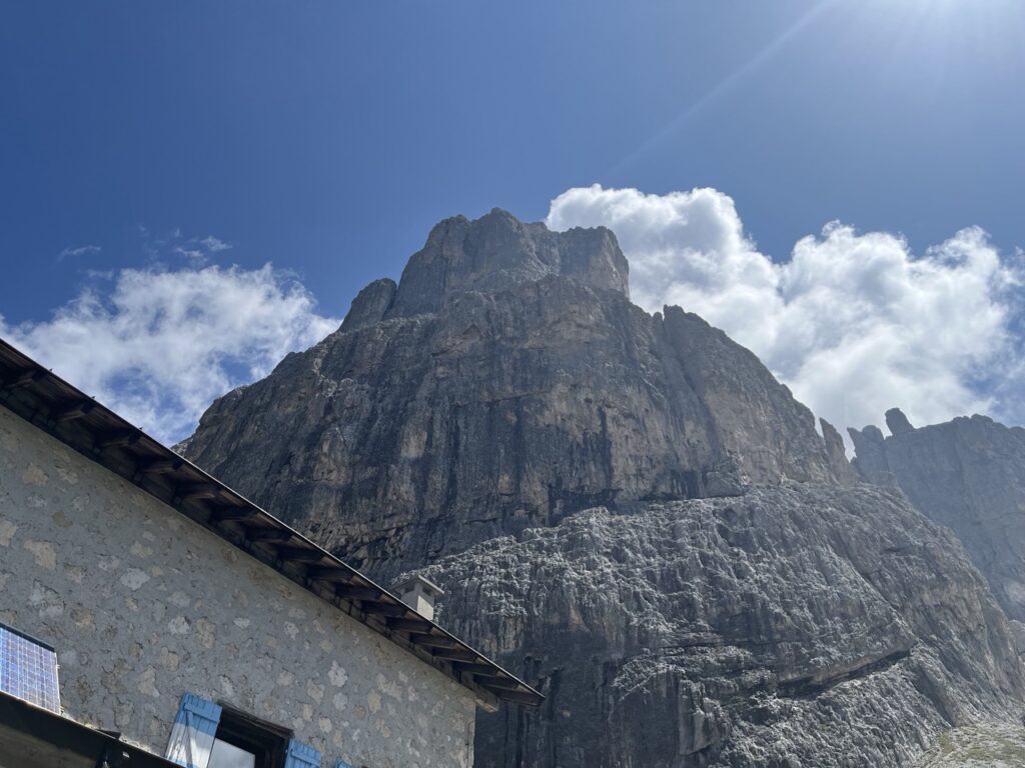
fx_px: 770
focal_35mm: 26
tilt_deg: +45.0
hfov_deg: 67.3
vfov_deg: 53.1
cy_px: 384
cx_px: 512
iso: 50
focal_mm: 5.1
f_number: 1.6
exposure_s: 1/7874
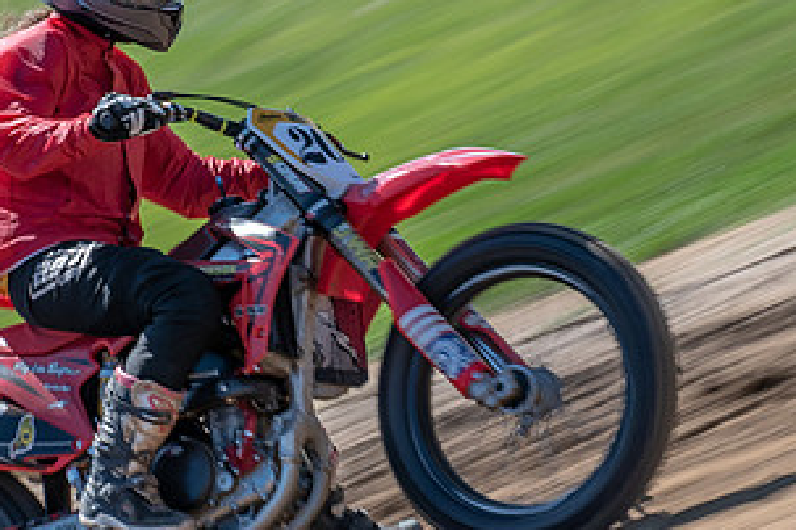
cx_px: 382
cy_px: 409
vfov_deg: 6.2
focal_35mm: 222
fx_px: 4908
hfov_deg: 9.3
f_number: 8
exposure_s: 1/100
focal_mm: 70
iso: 200
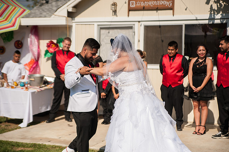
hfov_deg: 32.4
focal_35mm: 62
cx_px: 114
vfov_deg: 21.9
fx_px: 394
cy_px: 76
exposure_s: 1/6400
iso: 200
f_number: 2.8
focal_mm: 62
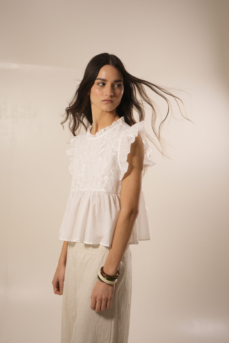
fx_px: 477
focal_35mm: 50
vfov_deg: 39.6
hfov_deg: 27.0
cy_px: 172
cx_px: 114
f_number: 2.8
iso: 400
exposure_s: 1/100
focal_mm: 50
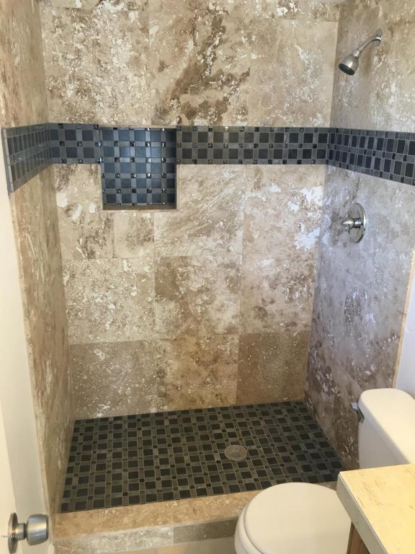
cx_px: 208
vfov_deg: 61.7
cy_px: 277
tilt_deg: -19.3
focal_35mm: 29
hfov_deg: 48.2
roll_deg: -1.4
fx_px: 464
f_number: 2.2
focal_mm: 4.15
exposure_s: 1/30
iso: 80
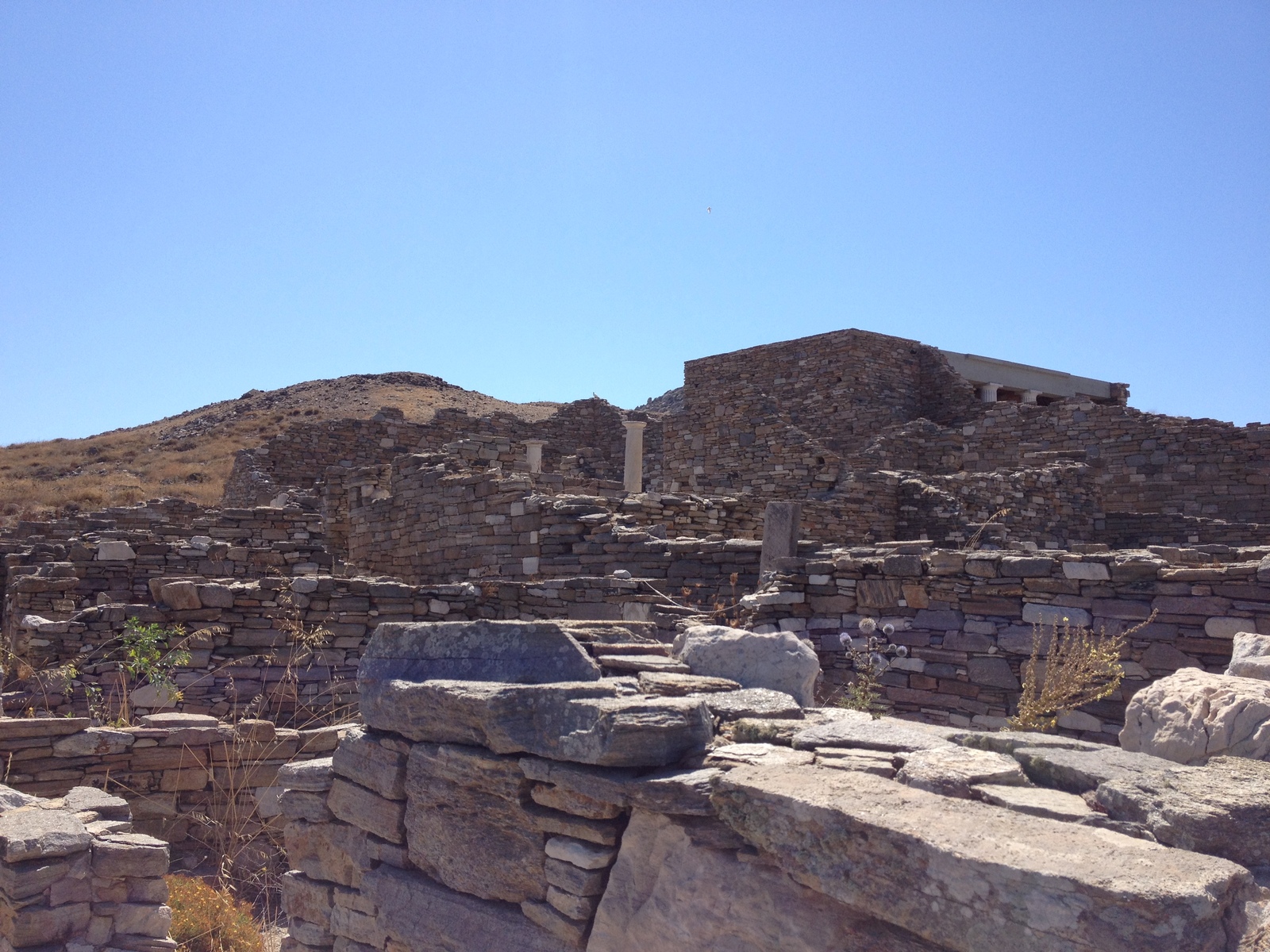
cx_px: 635
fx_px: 1284
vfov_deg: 40.7
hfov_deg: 52.6
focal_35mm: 35
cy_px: 476
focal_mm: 4.28
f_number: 2.4
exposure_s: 1/1783
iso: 50
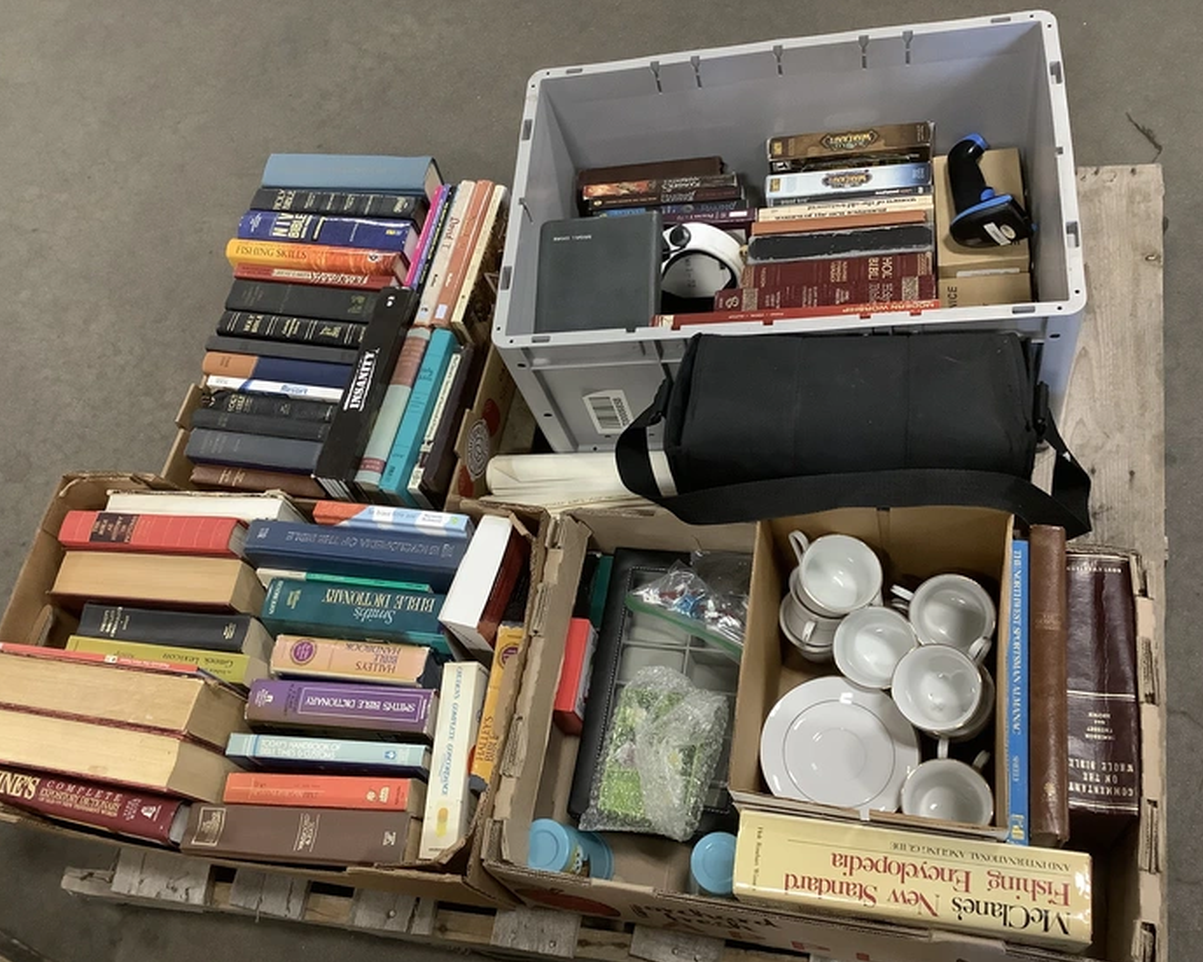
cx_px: 591
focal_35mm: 33
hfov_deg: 54.2
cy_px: 485
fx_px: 1175
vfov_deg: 44.5
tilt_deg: -60.8
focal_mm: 3.3
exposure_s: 1/40
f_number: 2.4
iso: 320
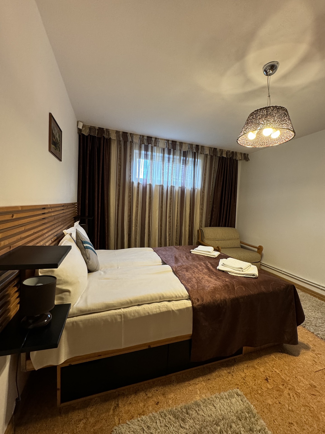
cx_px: 162
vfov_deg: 102.1
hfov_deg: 85.7
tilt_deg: -5.1
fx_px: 175
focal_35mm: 14
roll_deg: -3.6
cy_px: 217
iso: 250
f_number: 2.2
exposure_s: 1/50
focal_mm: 2.22
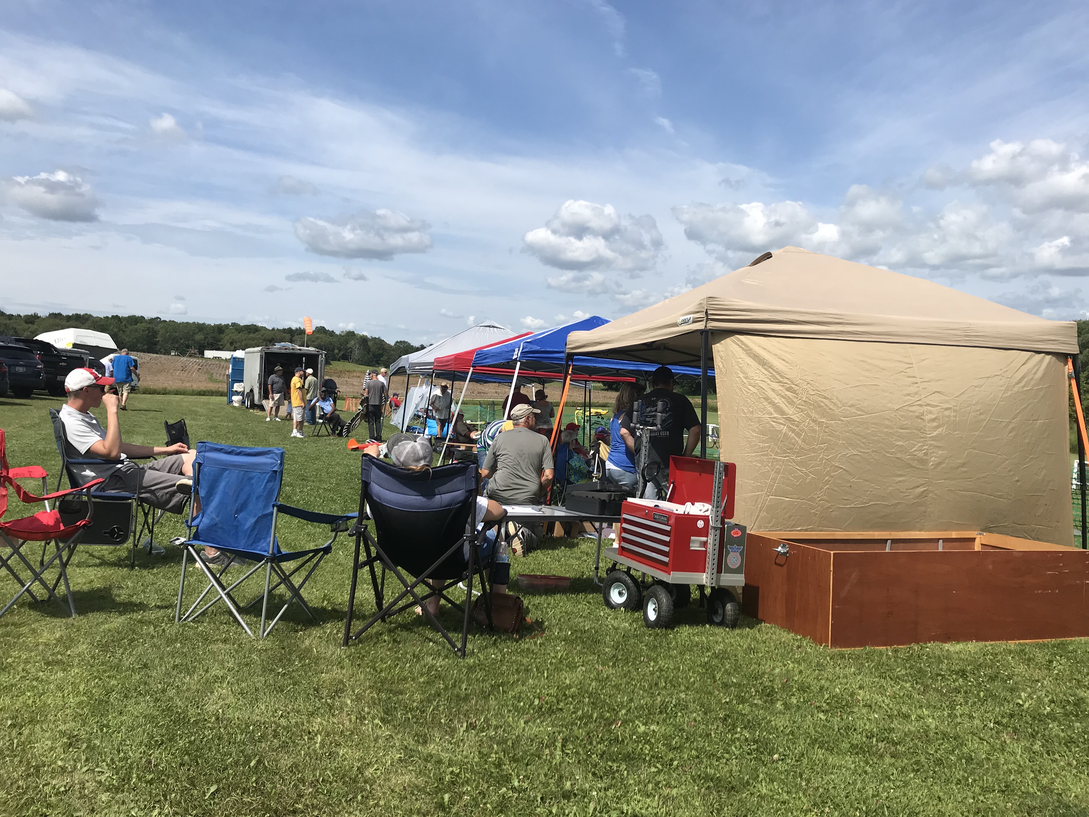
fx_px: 912
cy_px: 395
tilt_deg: -0.7
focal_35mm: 29
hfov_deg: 61.6
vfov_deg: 48.2
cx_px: 563
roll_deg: -1.2
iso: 20
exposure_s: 1/3195
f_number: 1.8
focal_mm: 3.99
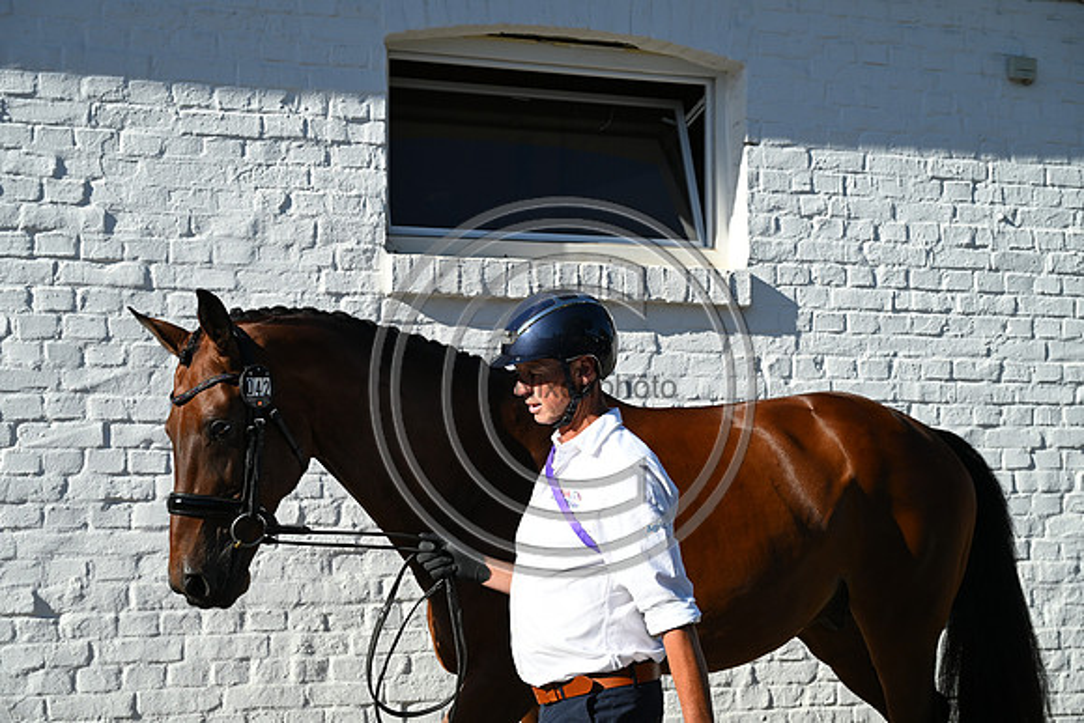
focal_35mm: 62
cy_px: 362
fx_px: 1867
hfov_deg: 32.4
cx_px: 542
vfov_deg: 21.9
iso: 360
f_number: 5.6
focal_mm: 62
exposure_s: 1/1600
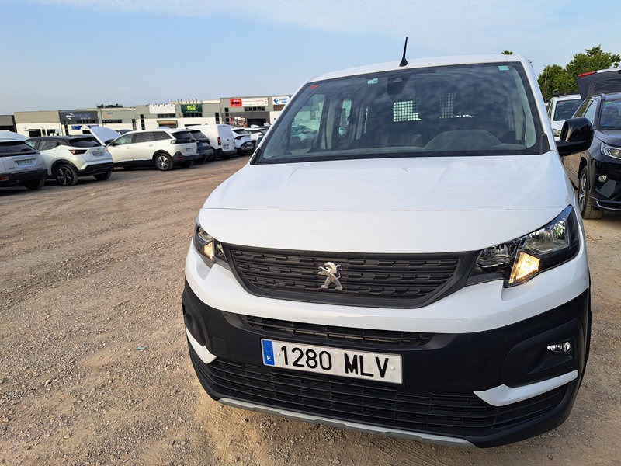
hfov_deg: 71.6
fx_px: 431
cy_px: 233
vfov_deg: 56.8
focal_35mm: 24
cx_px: 310
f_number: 1.8
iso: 50
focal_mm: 5.23
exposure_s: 1/305
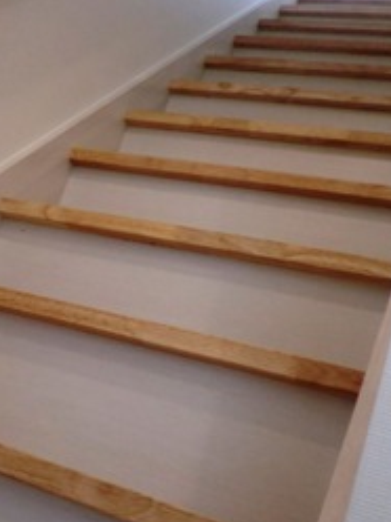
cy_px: 301
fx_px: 708
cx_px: 48
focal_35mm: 47
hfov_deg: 29.7
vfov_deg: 40.3
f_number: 2.8
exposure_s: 1/60
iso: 125
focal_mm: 4.7
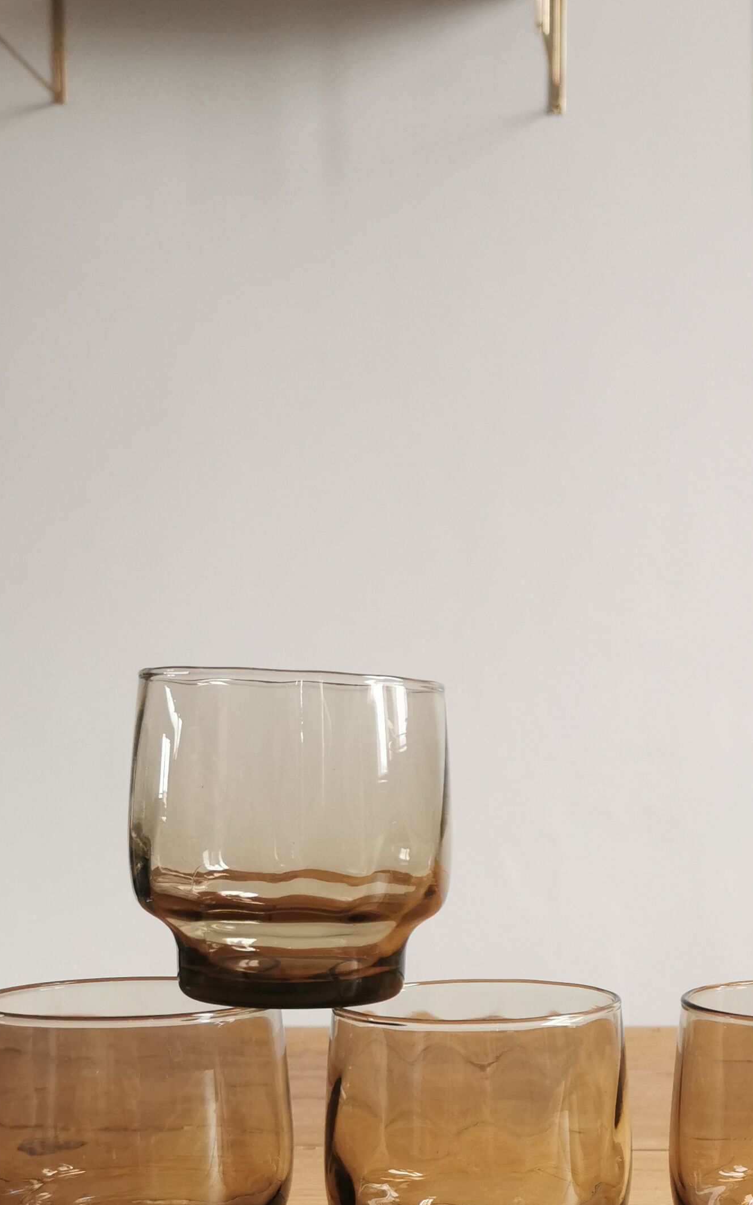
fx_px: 1609
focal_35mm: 49
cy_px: 947
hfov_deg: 25.6
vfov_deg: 39.6
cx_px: 665
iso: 160
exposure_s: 1/50
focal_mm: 5.58
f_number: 1.8
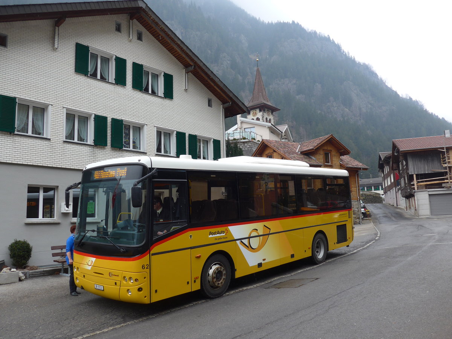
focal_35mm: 29
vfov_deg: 48.2
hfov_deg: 61.7
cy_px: 170
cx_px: 226
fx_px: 379
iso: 80
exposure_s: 1/400
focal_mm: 6
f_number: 2.8
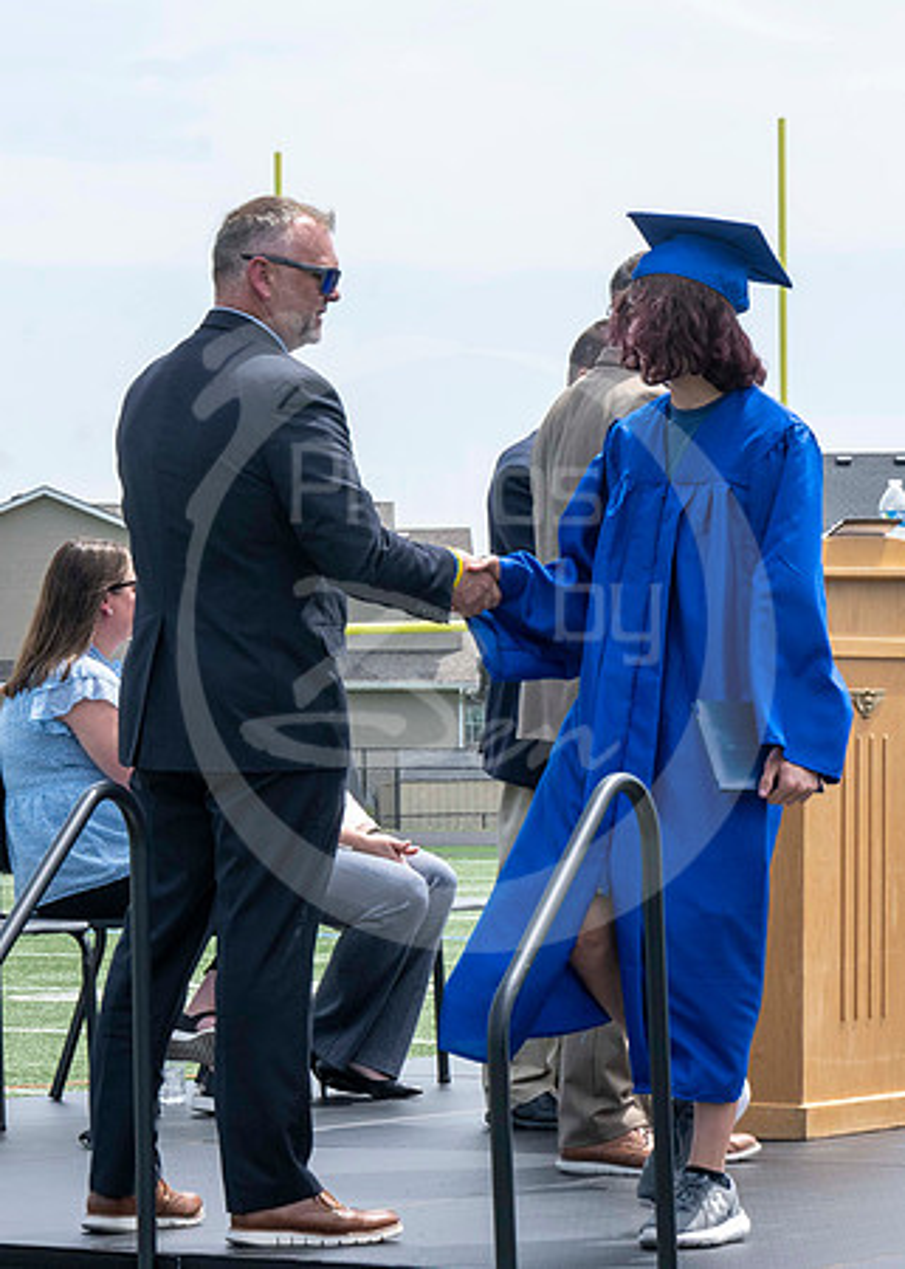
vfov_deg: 12.5
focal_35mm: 161
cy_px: 425
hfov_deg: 8.9
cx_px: 296
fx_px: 5787
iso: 200
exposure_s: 1/250
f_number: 13
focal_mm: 70
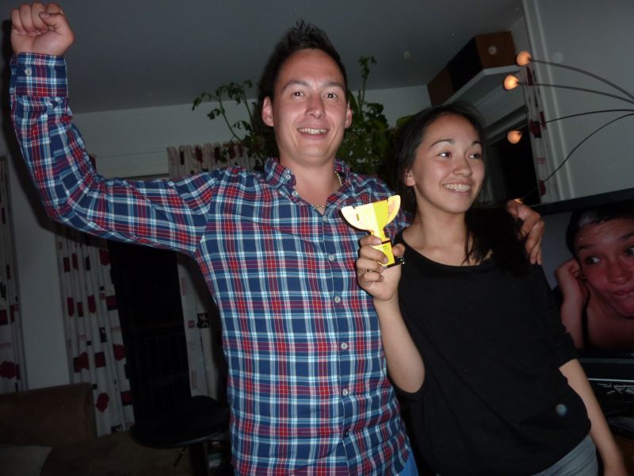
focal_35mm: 25
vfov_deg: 54.9
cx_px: 317
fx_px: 458
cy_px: 238
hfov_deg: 69.4
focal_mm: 4.1
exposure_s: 1/125
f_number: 3.3
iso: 100
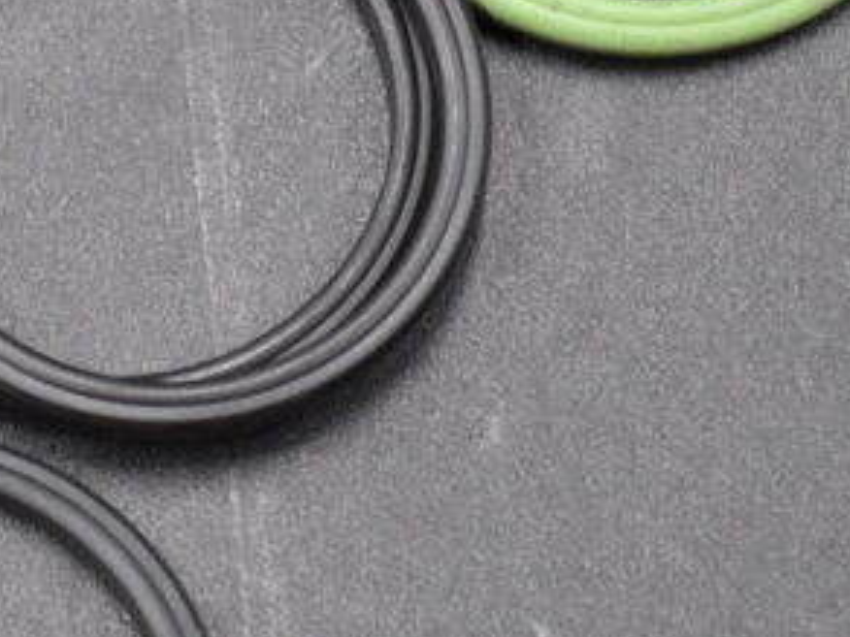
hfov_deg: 8.2
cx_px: -303
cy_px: 122
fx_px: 5820
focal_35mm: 237
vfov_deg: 6.3
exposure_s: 1/40
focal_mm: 40
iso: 400
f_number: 5.3
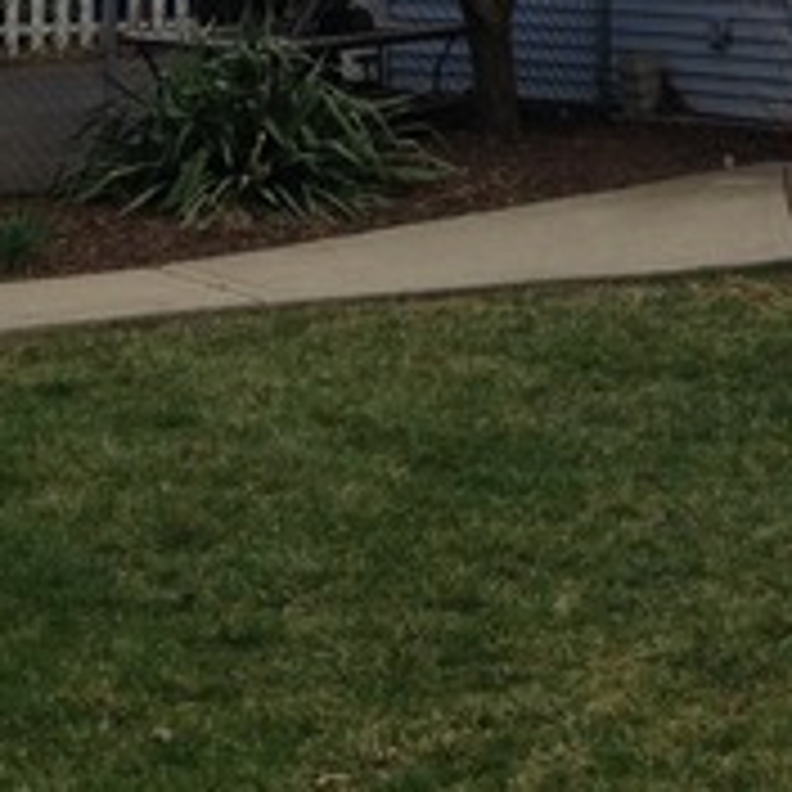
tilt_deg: -0.6
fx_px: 2744
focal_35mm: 106
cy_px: -122
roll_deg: -1.6
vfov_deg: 15.9
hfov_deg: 15.2
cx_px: 1202
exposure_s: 1/630
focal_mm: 4.12
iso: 50
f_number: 2.4
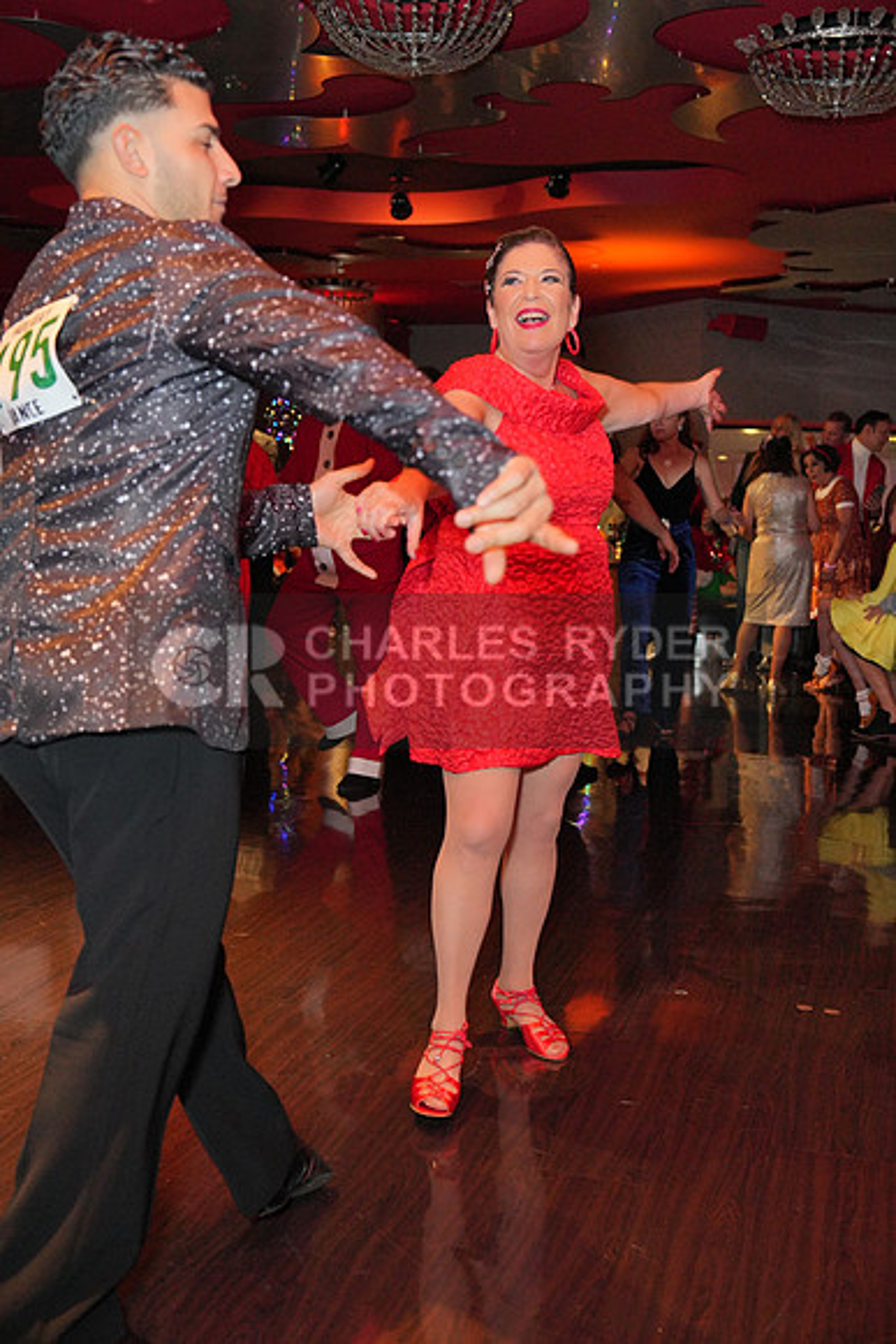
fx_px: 1492
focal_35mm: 40
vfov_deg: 48.4
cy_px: 672
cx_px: 448
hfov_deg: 33.4
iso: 4000
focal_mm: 40
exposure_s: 1/200
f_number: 4
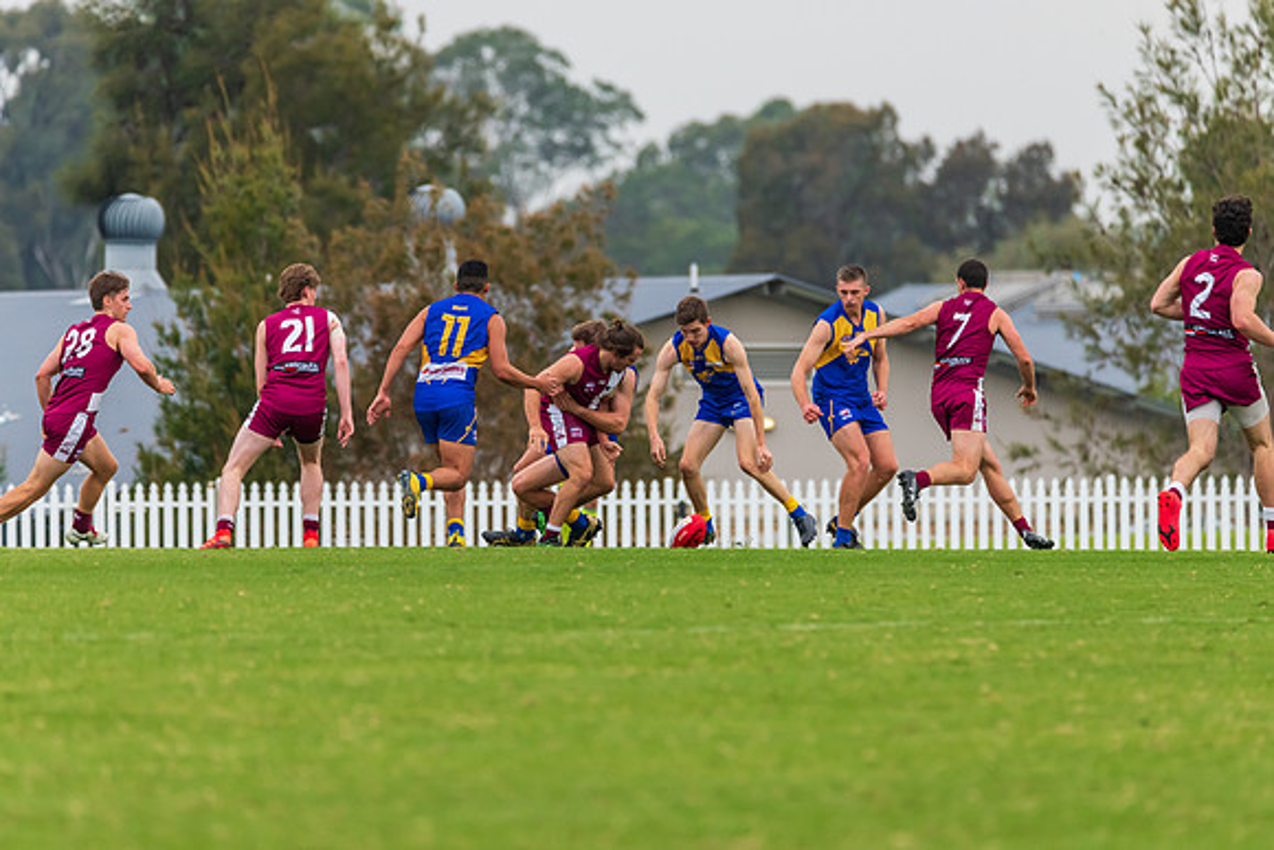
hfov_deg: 4.6
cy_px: 425
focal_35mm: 448
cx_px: 637
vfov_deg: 3.1
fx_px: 15873
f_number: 6
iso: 1000
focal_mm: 420
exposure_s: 1/1250
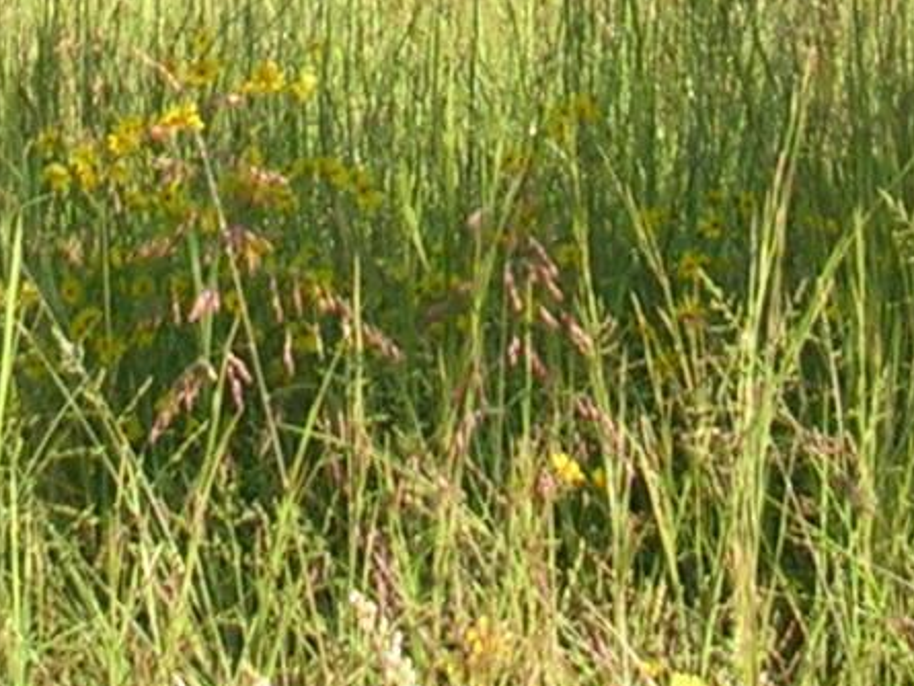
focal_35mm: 175
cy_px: -828
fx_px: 4622
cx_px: 86
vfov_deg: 8.0
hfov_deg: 11.2
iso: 50
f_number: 2.8
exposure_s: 1/286
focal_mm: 5.8
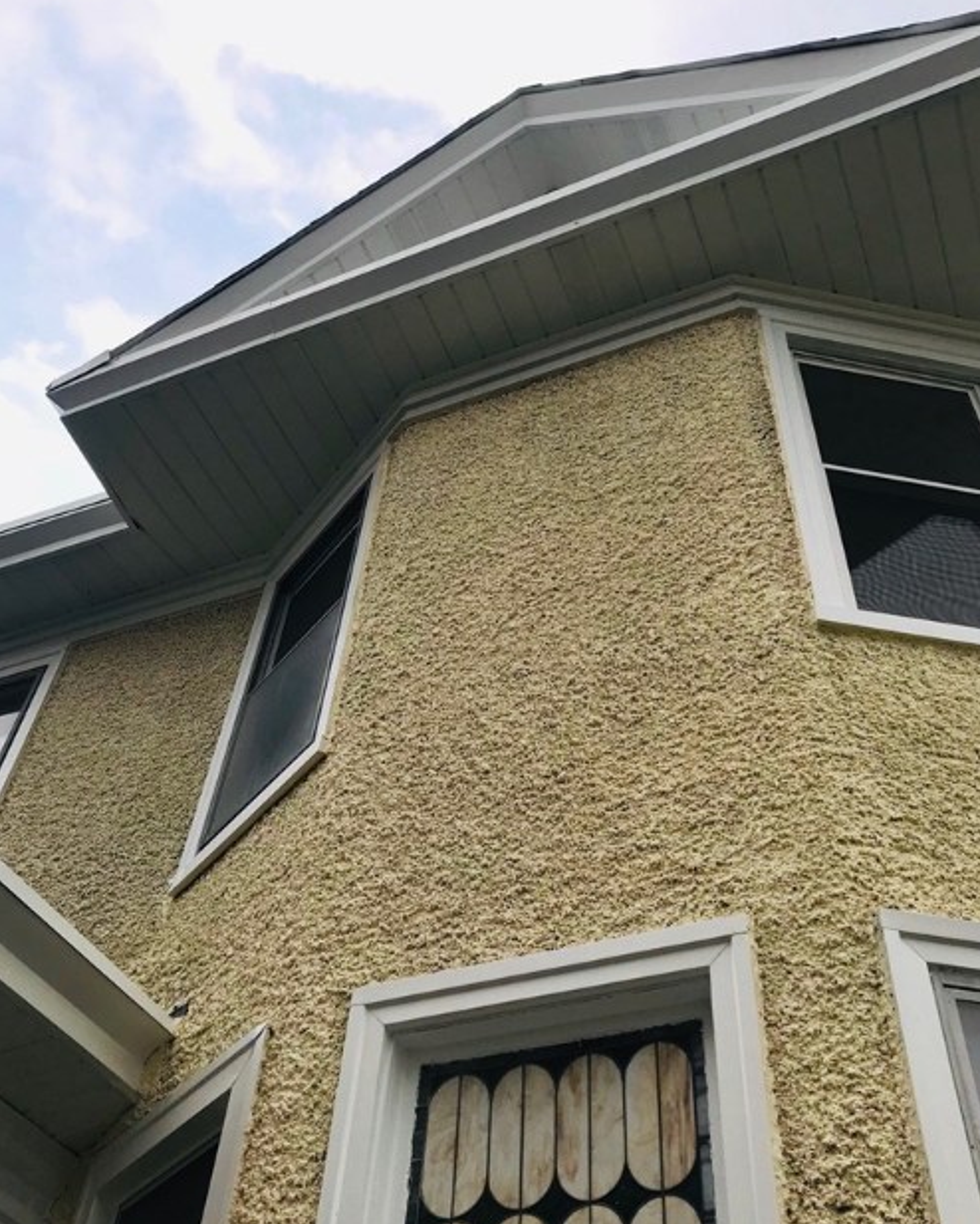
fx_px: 1232
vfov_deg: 52.8
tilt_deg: +47.9
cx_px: 504
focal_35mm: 34
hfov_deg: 43.4
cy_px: 645
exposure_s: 1/684
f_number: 1.8
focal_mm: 3.99
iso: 20
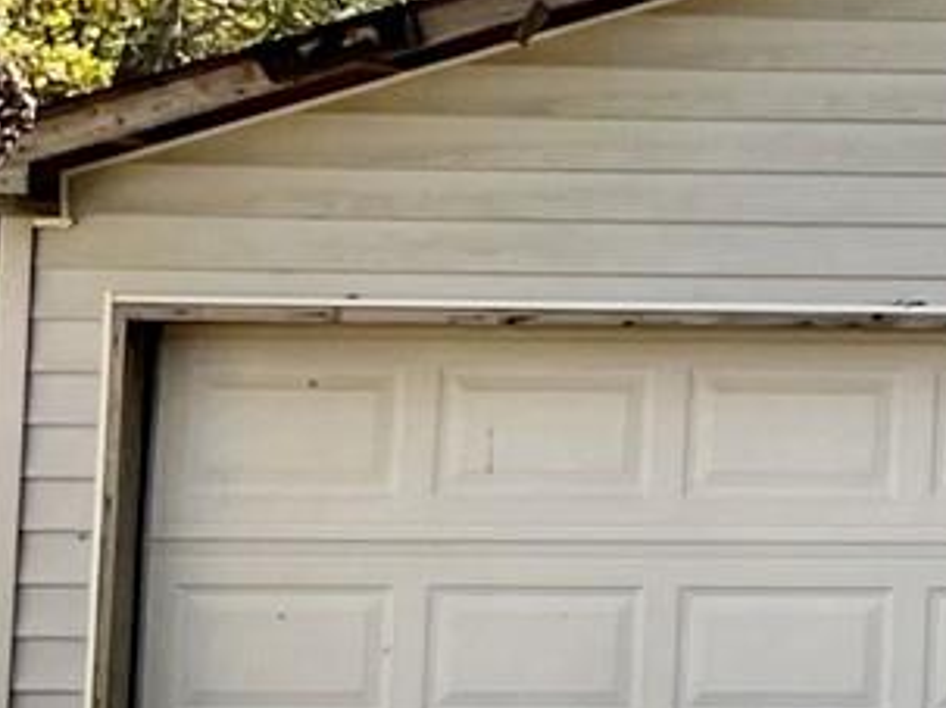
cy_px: 125
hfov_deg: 9.8
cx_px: 2292
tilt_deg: +5.1
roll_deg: -0.5
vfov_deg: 8.4
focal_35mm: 176
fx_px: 4808
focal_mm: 4.2
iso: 32
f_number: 1.6
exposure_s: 1/378
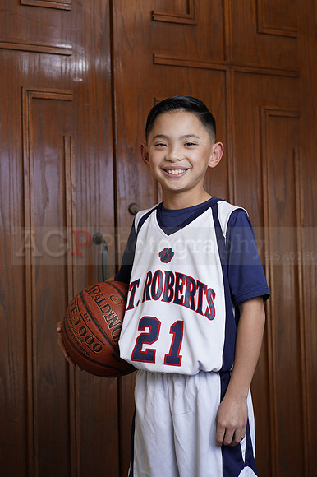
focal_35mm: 85
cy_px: 238
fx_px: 1124
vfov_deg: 23.9
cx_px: 158
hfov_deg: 16.1
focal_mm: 85
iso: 200
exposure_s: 1/250
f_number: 5.6
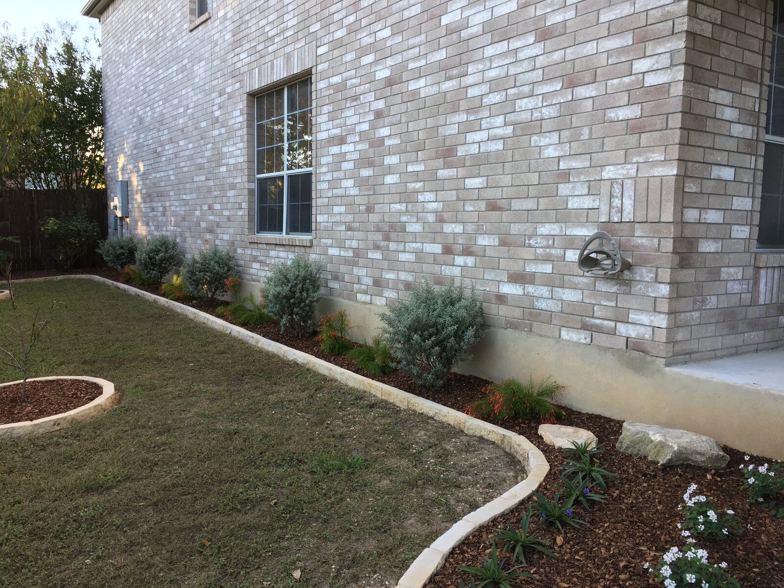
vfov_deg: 48.2
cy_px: 294
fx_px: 657
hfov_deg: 61.7
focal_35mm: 29
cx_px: 392
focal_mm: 4.15
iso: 32
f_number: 2.2
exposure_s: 1/120
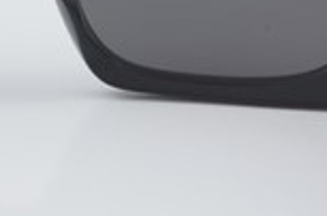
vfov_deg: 6.3
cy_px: -17
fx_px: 1959
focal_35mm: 216
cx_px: 24
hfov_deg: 9.5
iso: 100
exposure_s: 1/3
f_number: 32
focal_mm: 55
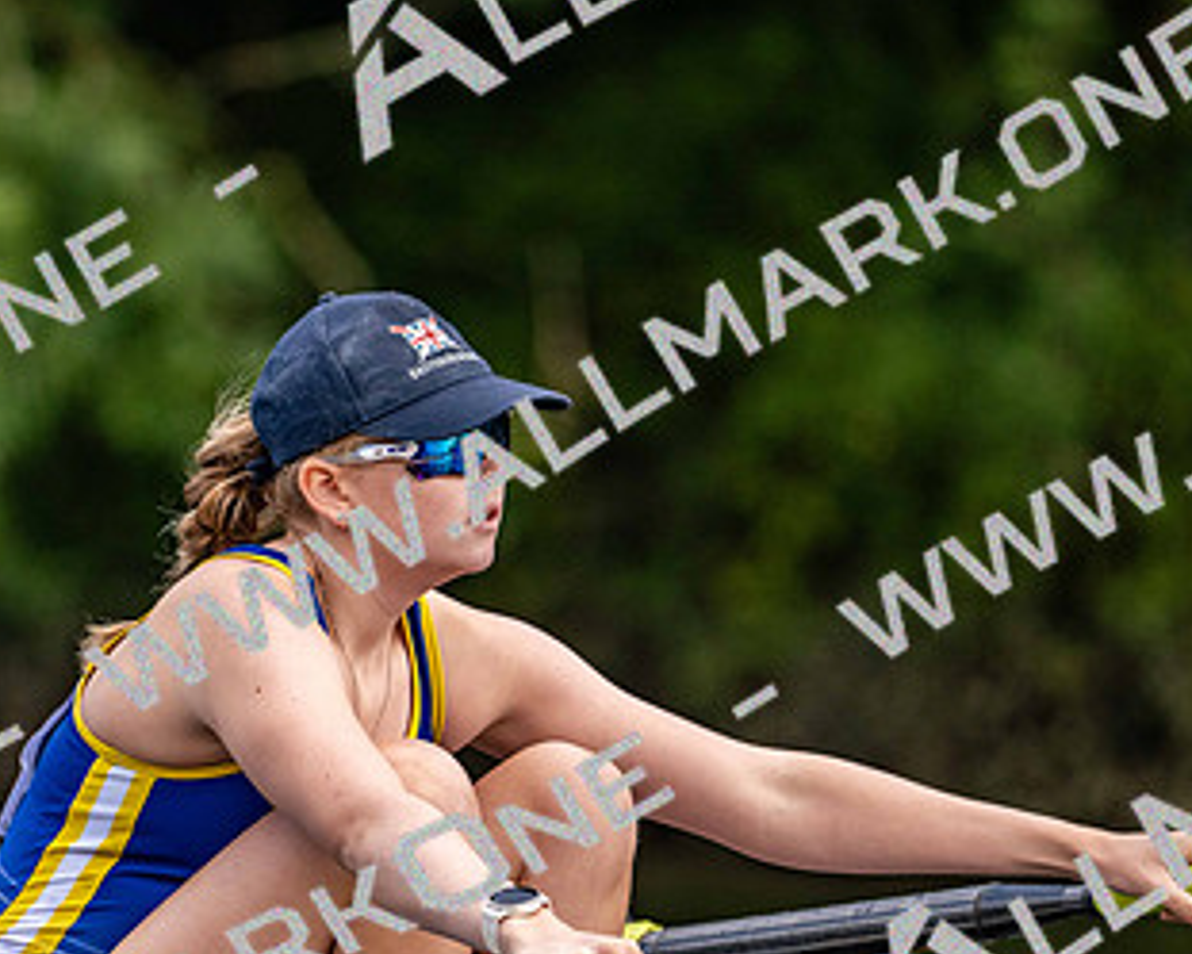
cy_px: 722
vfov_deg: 2.2
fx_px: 24738
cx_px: 560
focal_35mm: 701
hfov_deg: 2.8
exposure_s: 1/2000
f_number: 4.5
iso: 800
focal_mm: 400
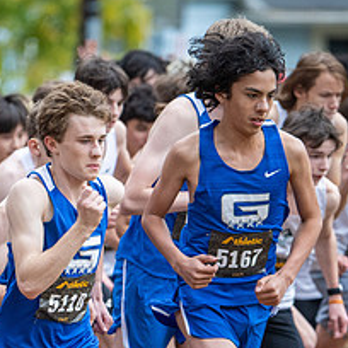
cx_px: 150
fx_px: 6881
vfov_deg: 2.9
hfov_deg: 2.9
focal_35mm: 605
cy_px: 427
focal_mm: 185
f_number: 2.8
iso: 640
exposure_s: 1/1000
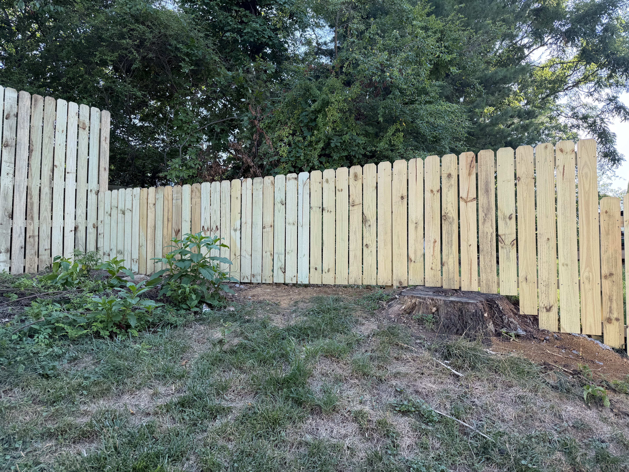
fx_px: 436
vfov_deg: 56.8
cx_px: 314
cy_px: 236
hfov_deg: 71.6
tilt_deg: +2.2
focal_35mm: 24
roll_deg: +0.9
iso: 80
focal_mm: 6.76
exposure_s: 1/547
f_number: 1.78
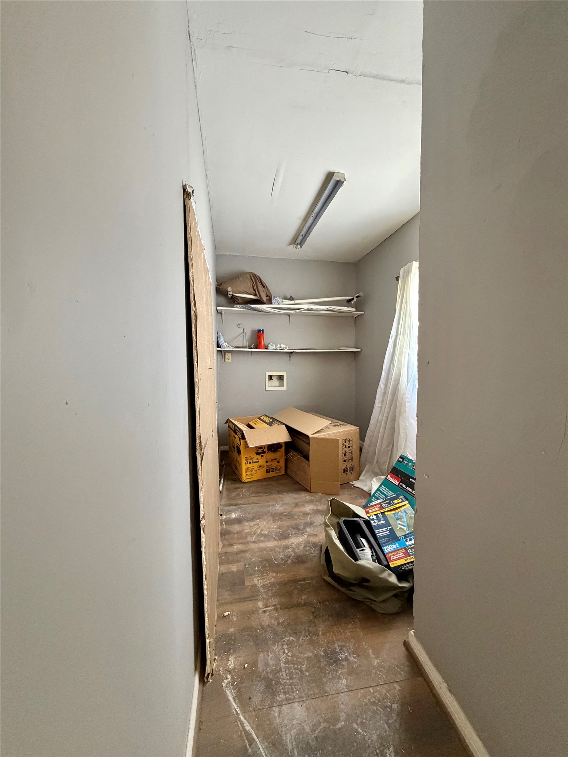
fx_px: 306
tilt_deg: -3.9
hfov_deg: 85.7
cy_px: 378
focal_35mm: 14
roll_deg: +0.0
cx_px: 284
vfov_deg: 102.1
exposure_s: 1/60
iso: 500
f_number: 2.2
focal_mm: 2.22
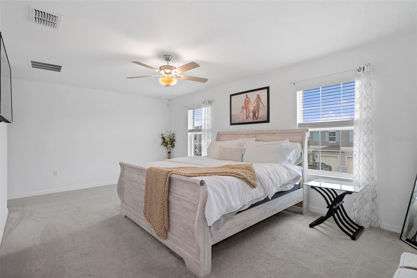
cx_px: 208
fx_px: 197
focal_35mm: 17
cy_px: 139
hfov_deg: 93.3
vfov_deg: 70.4
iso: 320
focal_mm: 17
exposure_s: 1/2.5
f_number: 8
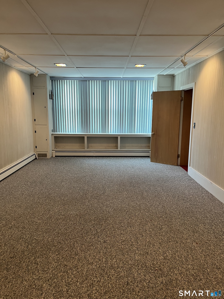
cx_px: 112
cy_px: 150
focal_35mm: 26
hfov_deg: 53.1
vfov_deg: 67.3
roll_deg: -1.1
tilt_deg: -10.2
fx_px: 224
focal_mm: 5.1
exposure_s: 1/60
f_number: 1.6
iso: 160
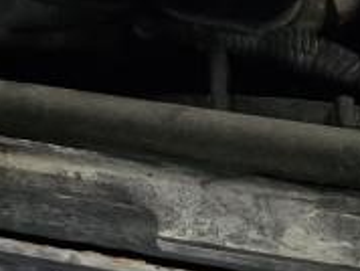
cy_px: -623
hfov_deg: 10.2
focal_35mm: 165
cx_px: -534
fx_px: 1718
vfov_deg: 7.6
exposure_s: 1/120
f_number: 1.7
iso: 1000
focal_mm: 6.3
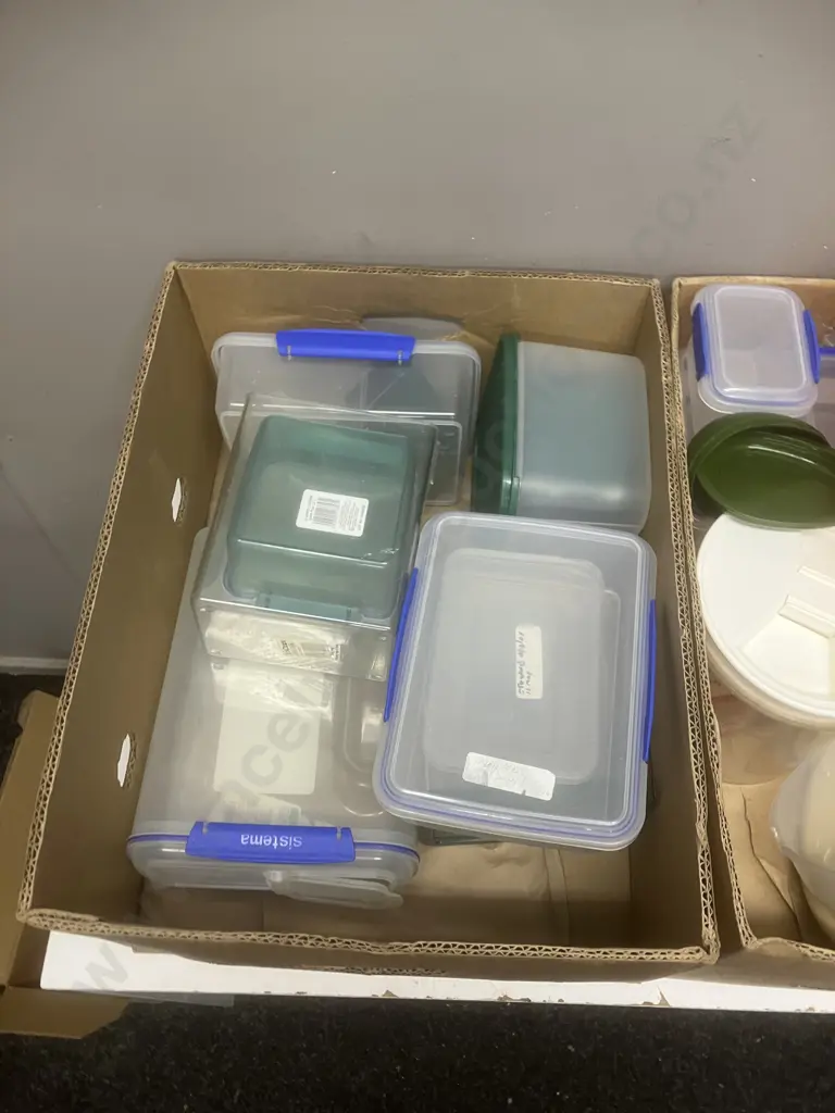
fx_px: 901
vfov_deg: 63.4
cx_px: 418
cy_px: 556
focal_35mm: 28
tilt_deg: -59.6
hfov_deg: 49.7
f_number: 1.8
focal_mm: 3.99
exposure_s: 1/50
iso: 80
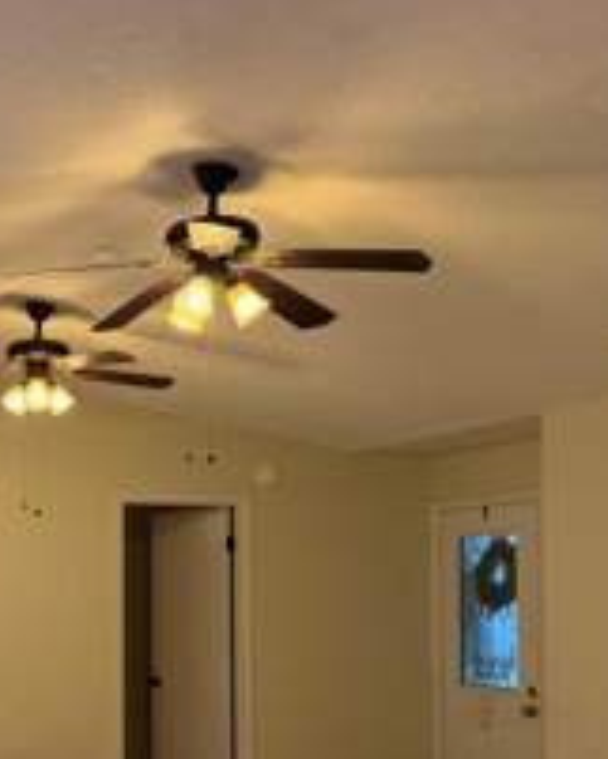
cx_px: -4
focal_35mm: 56
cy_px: 551
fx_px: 1259
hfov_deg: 25.8
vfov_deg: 33.0
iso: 250
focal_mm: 6.76
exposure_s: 1/120
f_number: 1.78
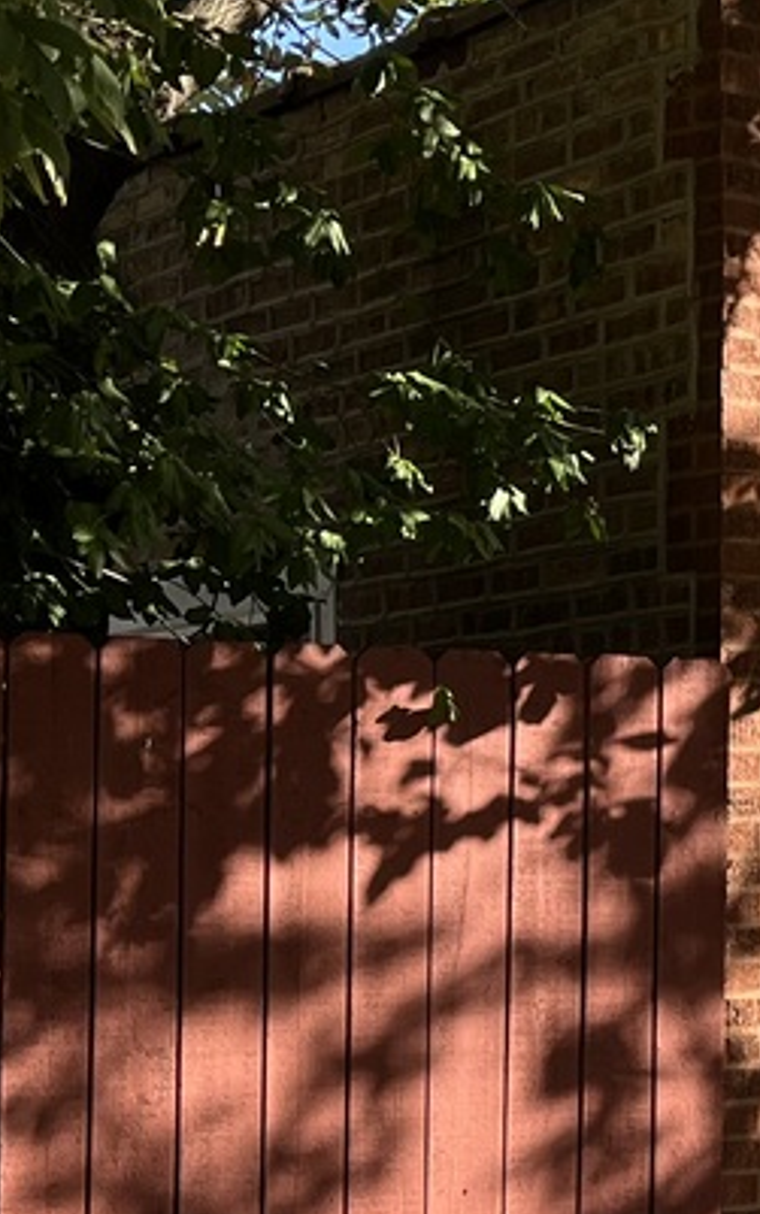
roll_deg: +0.7
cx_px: 1254
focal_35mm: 99
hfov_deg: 12.4
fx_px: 3277
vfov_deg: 21.0
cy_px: 696
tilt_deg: +5.0
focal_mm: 5.1
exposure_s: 1/705
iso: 50
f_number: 1.6
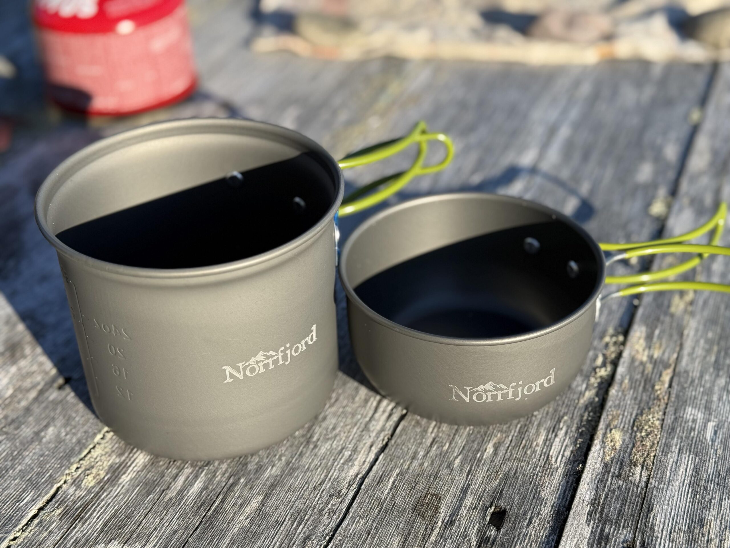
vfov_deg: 30.3
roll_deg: +6.7
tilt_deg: -33.8
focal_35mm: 48
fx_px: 1012
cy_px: 274
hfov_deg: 39.7
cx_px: 365
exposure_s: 1/1838
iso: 100
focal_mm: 6.76
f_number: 1.78
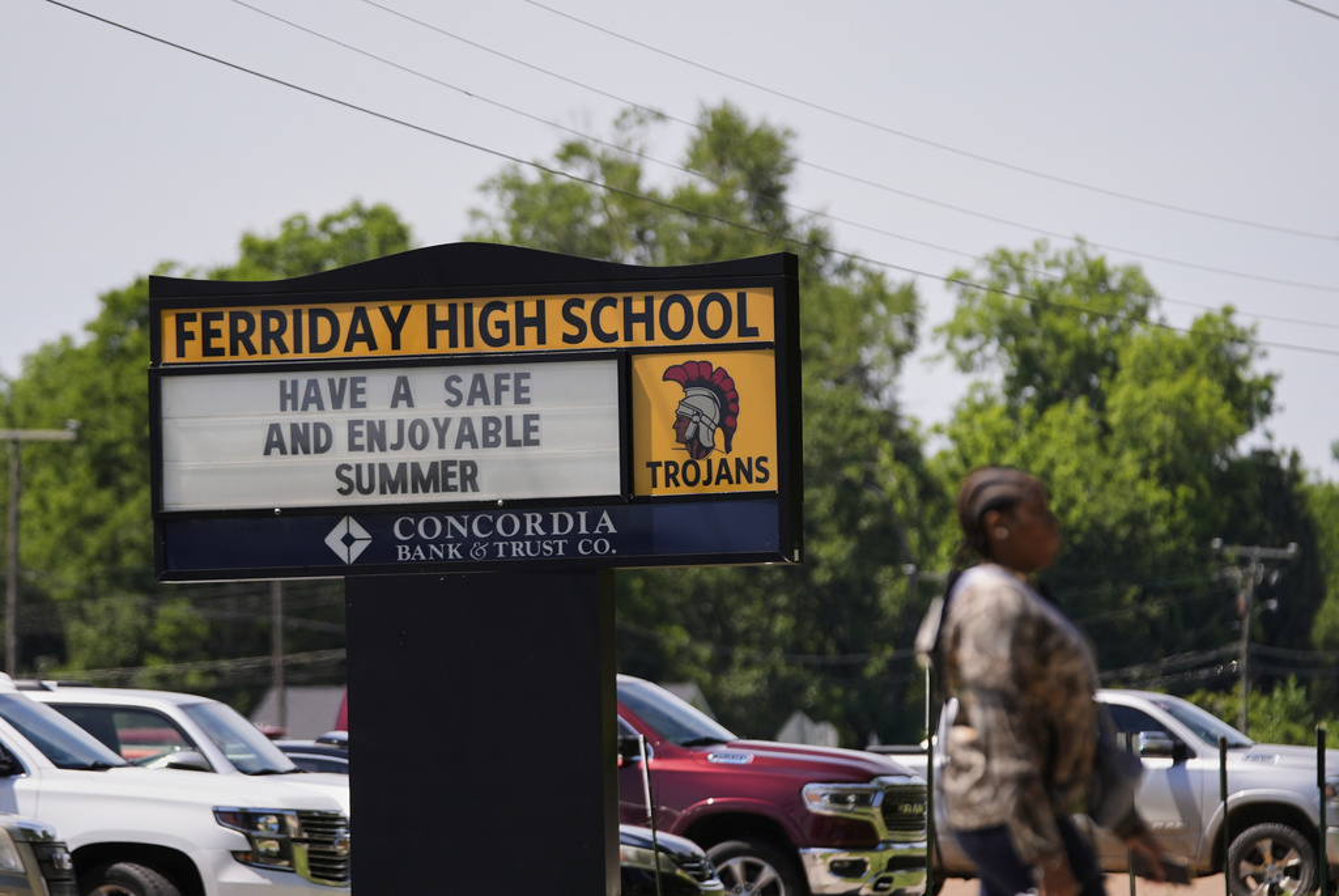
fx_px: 9941
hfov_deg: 7.7
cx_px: 670
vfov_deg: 5.2
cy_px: 448
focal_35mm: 267
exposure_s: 1/4000
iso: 320
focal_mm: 178
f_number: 3.2
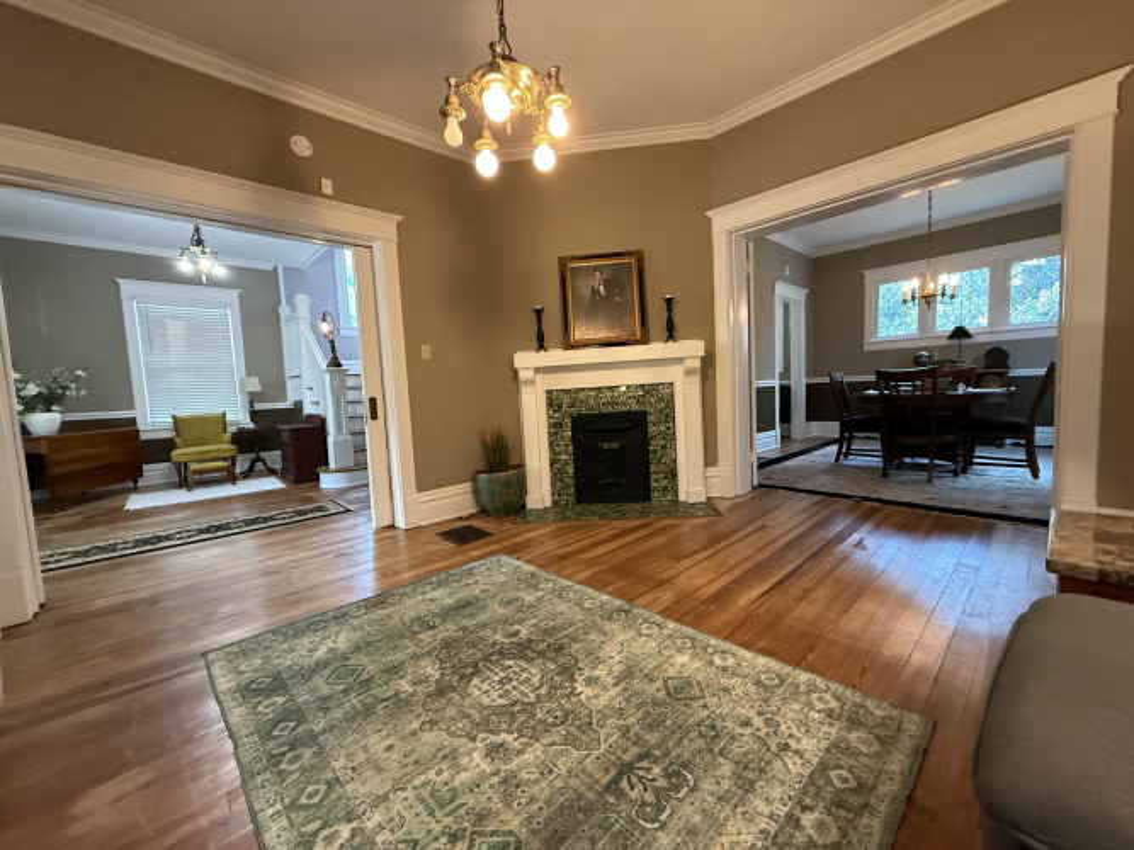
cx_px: 567
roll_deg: +3.0
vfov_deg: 85.7
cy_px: 425
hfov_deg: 102.1
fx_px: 459
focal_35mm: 14
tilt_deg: -4.3
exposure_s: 1/60
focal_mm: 2.22
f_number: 2.2
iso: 640
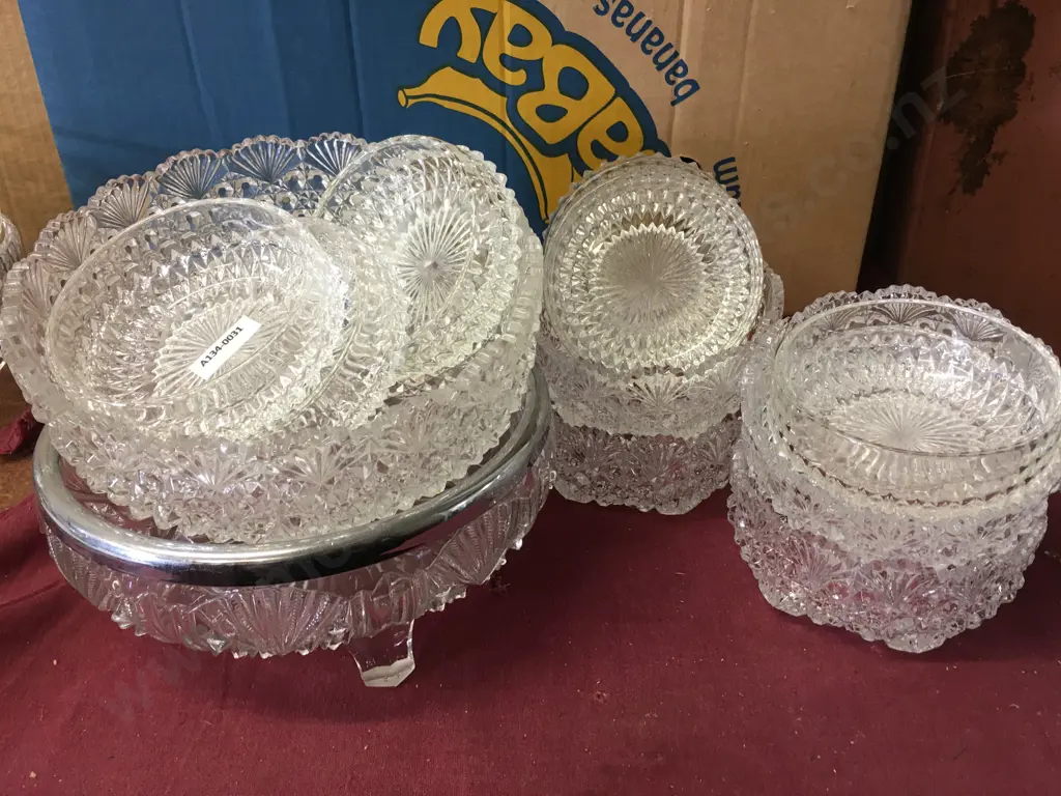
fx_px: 889
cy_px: 398
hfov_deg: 61.7
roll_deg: -0.5
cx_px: 530
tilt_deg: -30.4
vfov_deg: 48.2
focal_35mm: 29
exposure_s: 1/17
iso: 50
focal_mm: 4.15
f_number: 2.2
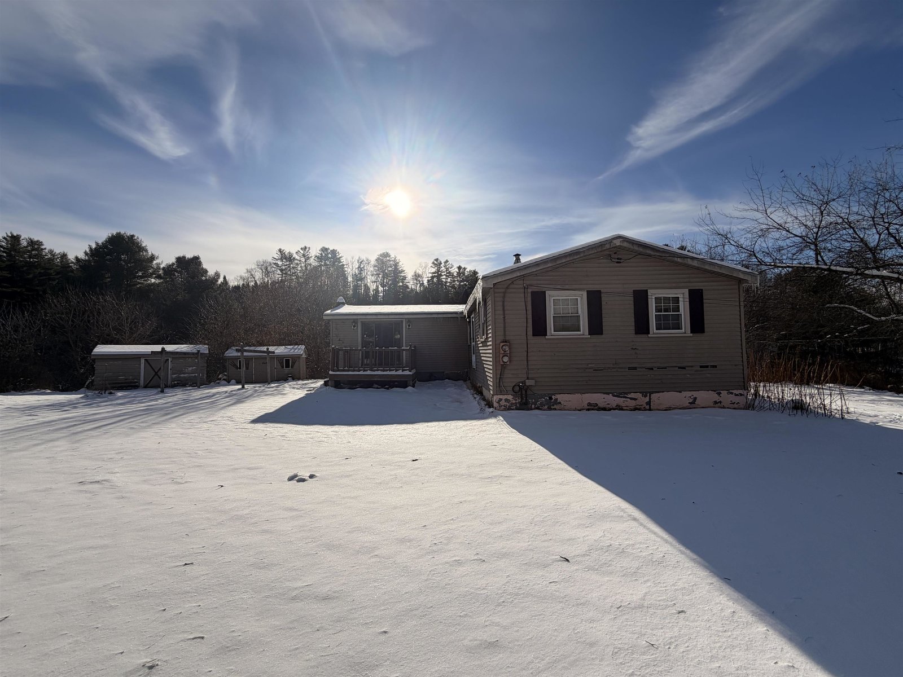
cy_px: 338
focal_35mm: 14
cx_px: 452
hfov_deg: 102.1
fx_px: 365
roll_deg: +0.3
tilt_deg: +1.9
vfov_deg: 85.7
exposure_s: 1/2506
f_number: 2.2
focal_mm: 2.22
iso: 20
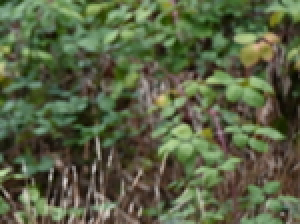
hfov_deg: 2.8
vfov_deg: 2.1
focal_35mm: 707
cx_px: -190
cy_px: 147
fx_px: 6117
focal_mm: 200
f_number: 6.3
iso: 400
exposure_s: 1/400
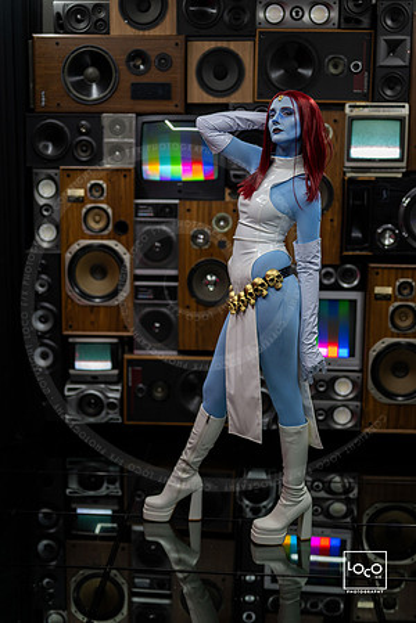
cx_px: 208
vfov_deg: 39.6
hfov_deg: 27.0
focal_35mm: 50
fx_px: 867
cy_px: 312
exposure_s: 1/250
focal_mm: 50
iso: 640
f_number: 1.4
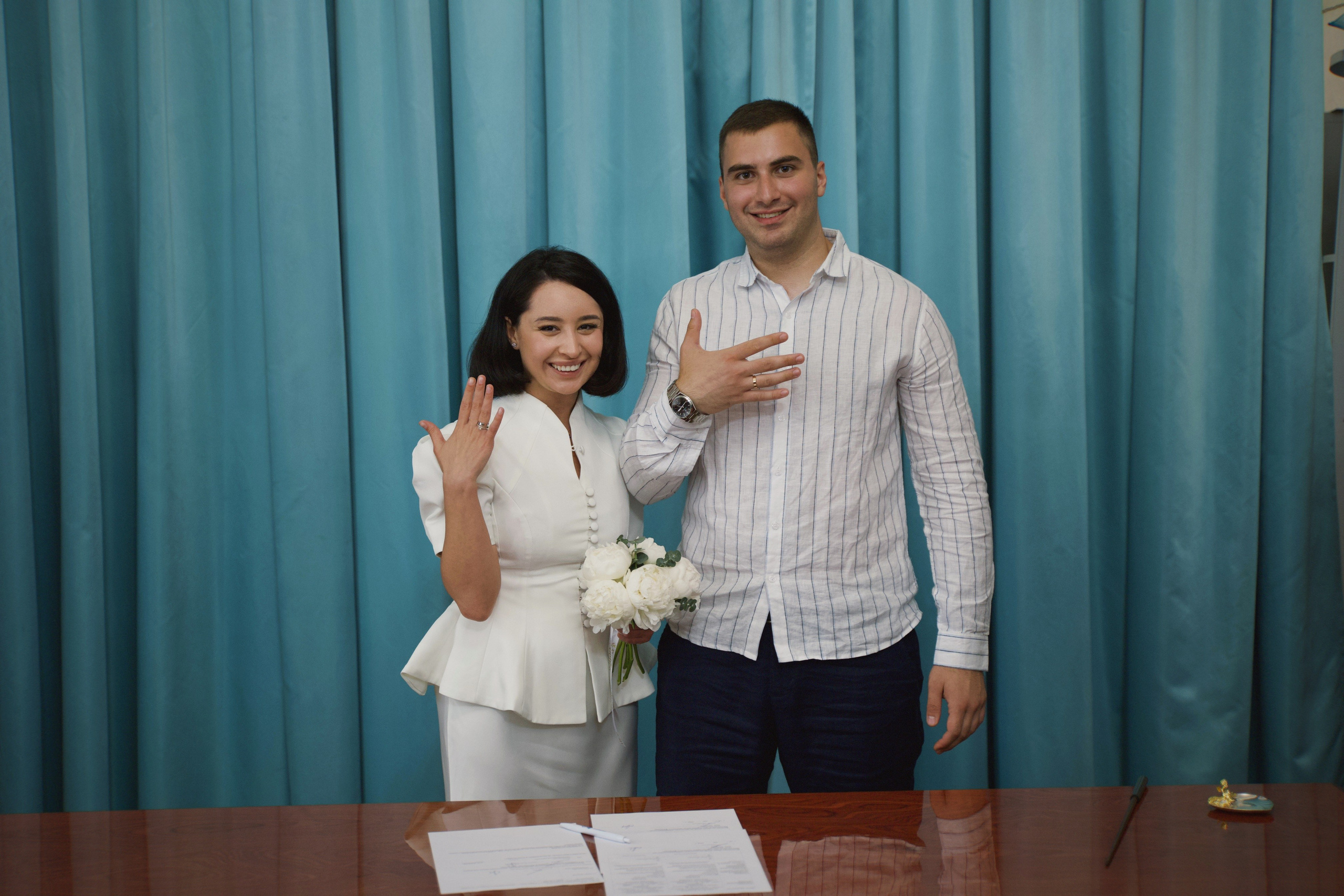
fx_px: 2053
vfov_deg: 24.6
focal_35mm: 55
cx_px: 672
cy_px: 448
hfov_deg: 36.2
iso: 1600
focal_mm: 55
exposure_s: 1/125
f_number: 2.8
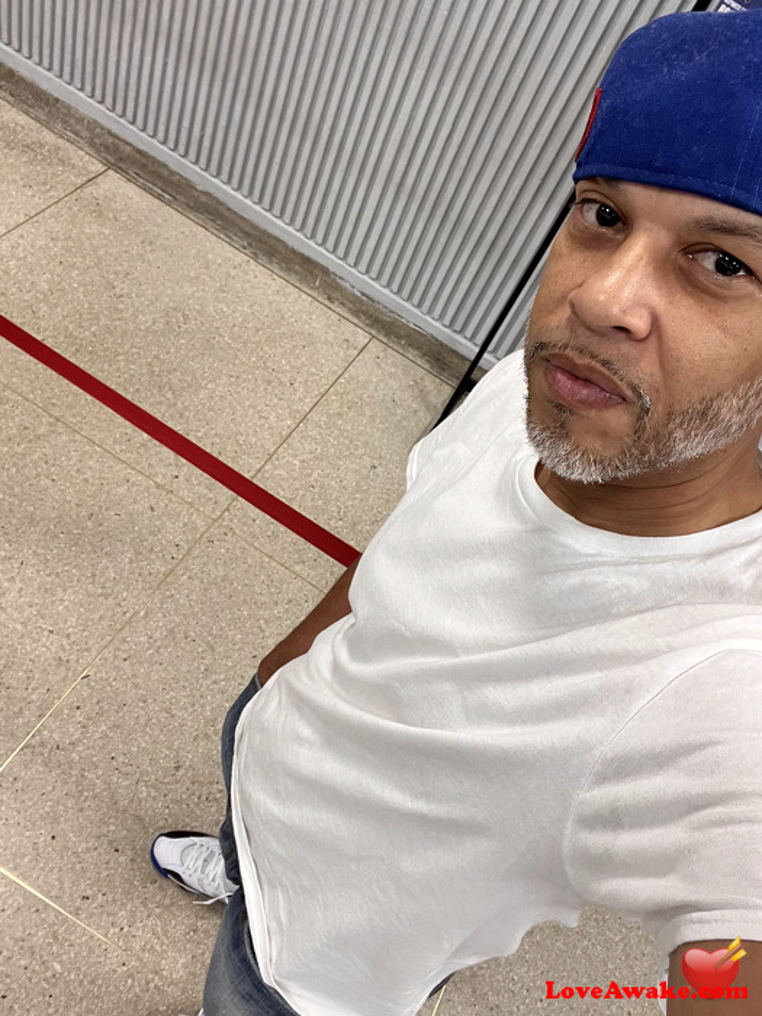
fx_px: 881
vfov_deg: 60.0
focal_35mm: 30
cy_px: 508
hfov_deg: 46.8
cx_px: 381
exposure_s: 1/60
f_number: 2.2
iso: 160
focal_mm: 2.71
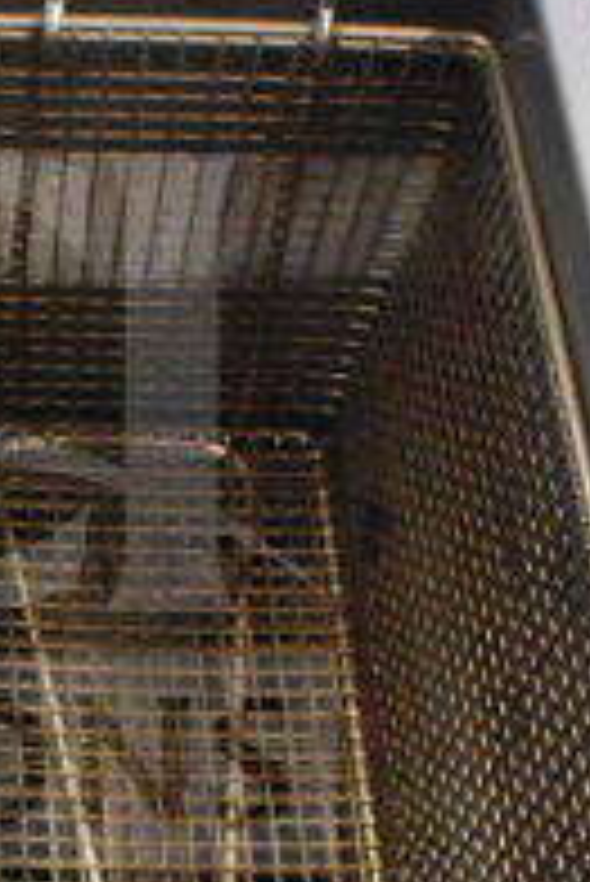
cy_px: 511
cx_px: -171
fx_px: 3092
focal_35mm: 126
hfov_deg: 10.7
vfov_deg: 16.2
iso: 6400
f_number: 6.3
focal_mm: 18
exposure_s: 1/160
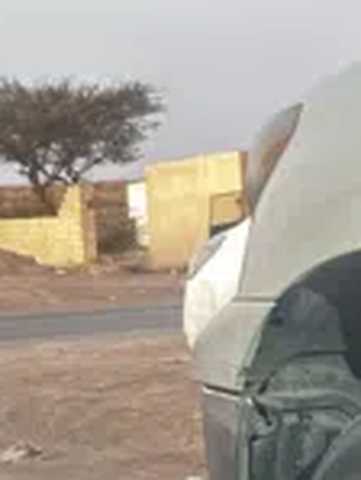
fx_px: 1791
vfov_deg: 15.1
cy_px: 409
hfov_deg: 11.4
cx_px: 332
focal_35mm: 129
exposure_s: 1/20
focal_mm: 6.86
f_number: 1.78
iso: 800
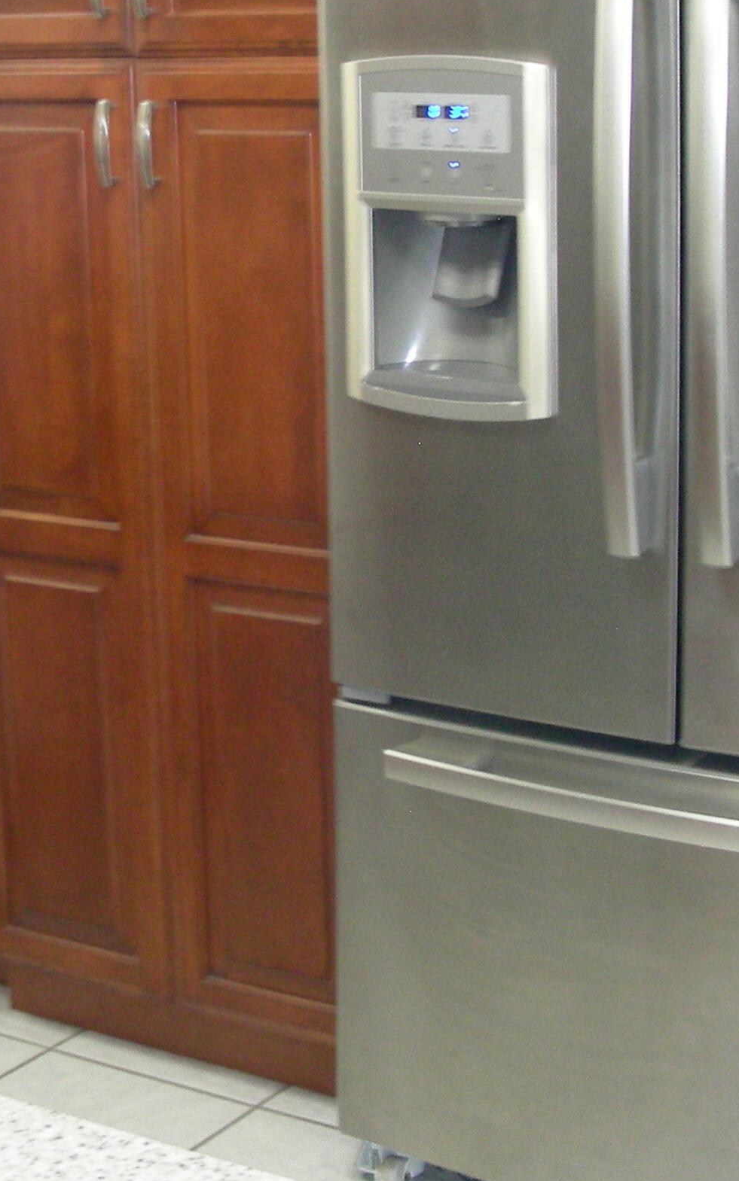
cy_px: 344
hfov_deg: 16.8
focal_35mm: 77
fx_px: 2481
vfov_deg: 26.6
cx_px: 125
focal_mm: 6.3
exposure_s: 1/10.8
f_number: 3.5
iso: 200
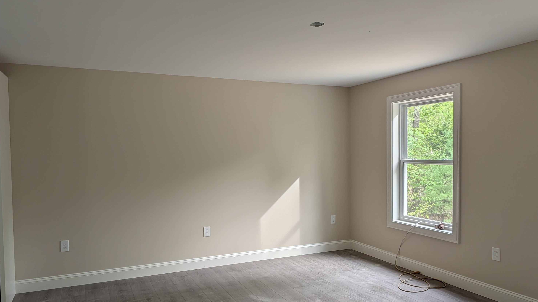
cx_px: 269
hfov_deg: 69.9
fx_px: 385
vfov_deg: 42.8
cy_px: 170
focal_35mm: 27
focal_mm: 6.9
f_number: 1.68
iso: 75
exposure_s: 1/236
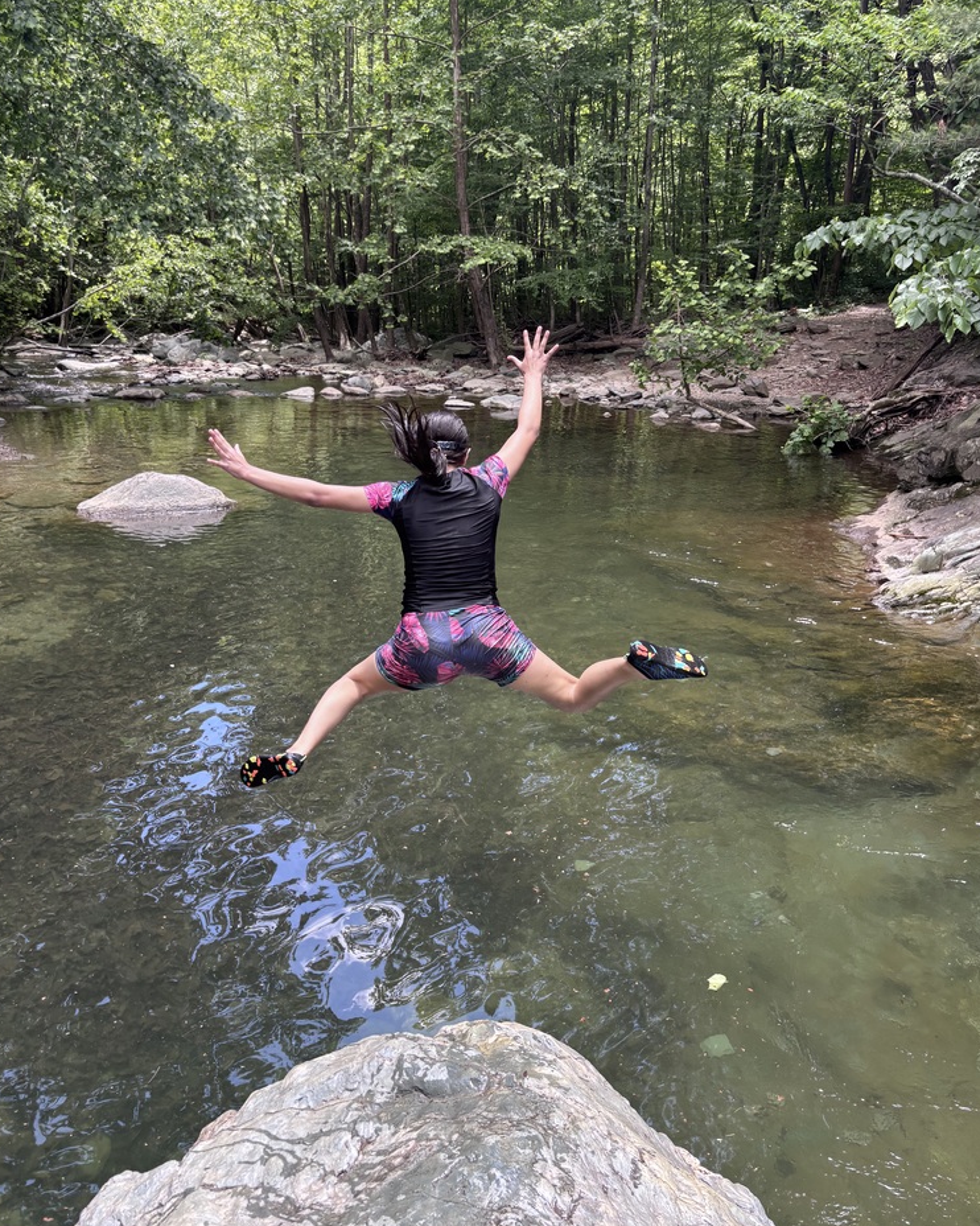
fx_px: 1015
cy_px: 565
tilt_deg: -20.4
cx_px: 490
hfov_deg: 51.5
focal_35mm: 28
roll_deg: -4.3
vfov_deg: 62.1
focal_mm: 5.96
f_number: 1.6
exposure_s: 1/213
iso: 40
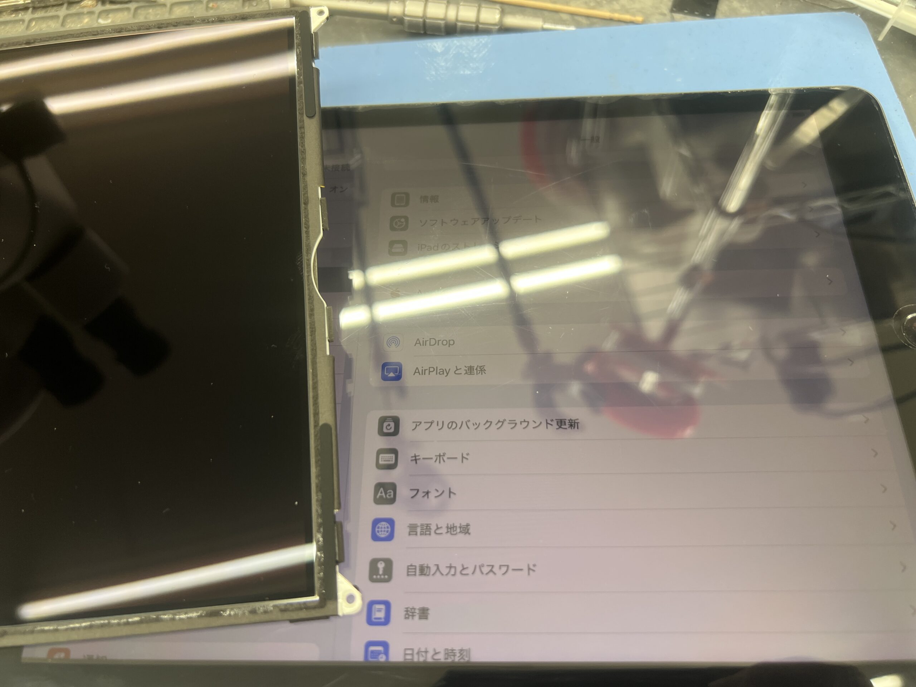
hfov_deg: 67.3
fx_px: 688
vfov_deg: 53.1
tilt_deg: -63.4
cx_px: 458
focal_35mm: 26
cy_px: 344
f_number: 1.5
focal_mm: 5.7
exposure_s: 1/100
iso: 100
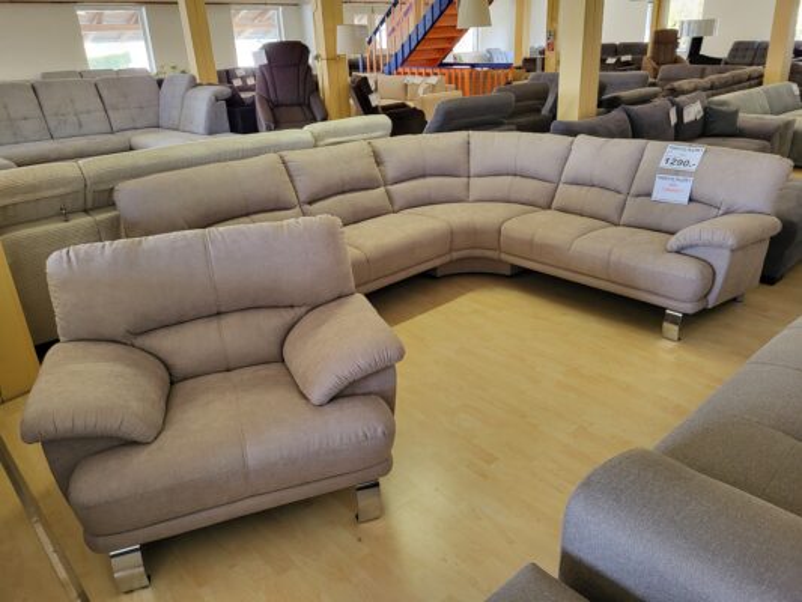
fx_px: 603
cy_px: 301
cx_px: 401
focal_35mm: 26
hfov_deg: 67.3
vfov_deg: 53.1
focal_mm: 5.4
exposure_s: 1/50
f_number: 1.8
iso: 250
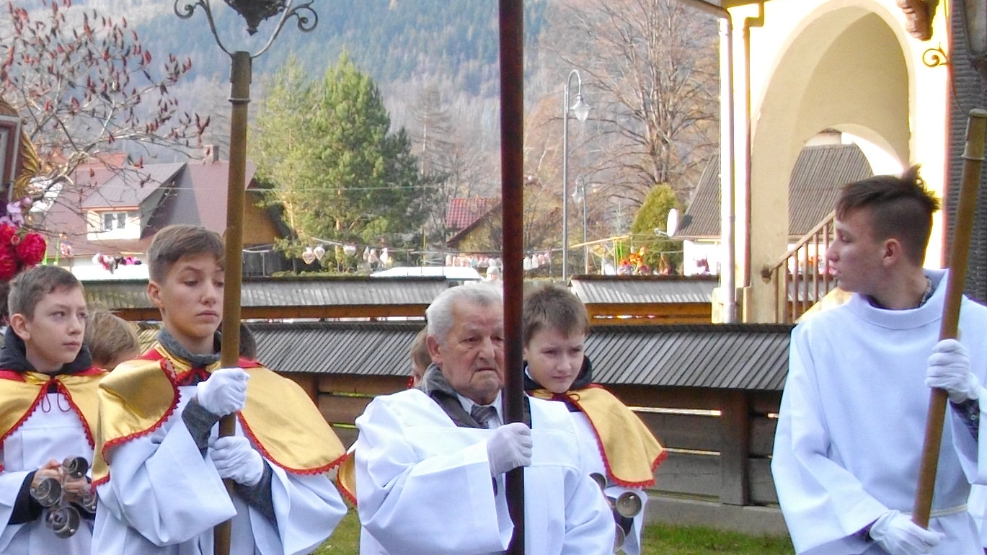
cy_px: 528
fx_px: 2355
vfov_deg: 13.3
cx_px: -17
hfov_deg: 22.7
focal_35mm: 90
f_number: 2.9
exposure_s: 1/320
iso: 100
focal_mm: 5.7
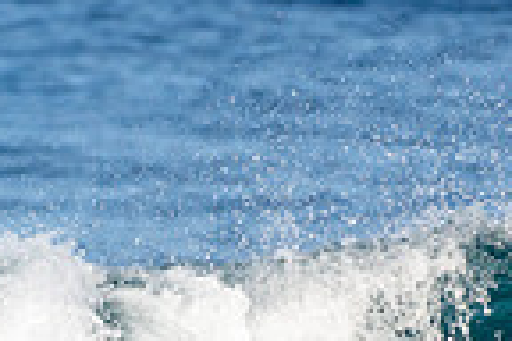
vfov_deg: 0.5
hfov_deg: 0.7
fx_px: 43076
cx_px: -213
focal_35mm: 3029
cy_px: 527
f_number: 5.6
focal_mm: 500
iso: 360
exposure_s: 1/1250
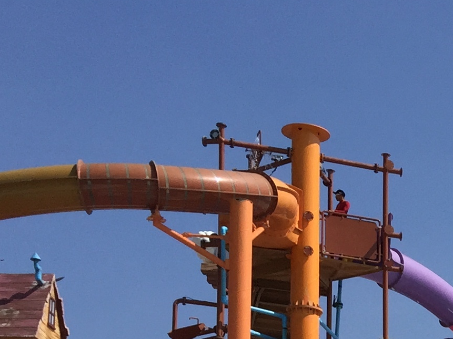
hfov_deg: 16.0
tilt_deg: +5.7
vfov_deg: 12.4
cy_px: 585
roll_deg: -0.1
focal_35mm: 110
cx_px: 732
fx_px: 1439
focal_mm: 4.15
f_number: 2.2
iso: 32
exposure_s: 1/3300
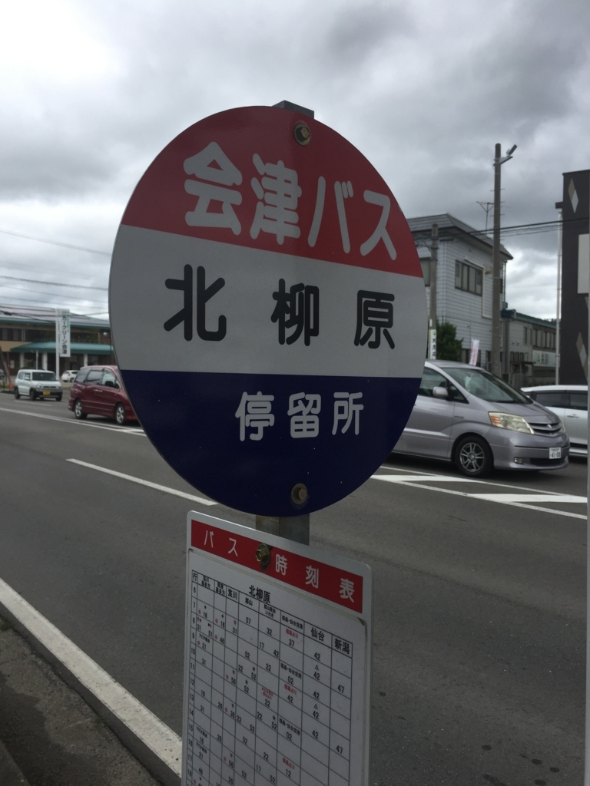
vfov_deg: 61.7
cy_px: 393
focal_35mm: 29
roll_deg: -0.5
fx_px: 659
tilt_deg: -1.6
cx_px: 295
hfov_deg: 48.2
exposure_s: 1/775
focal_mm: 4.15
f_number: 2.2
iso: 32
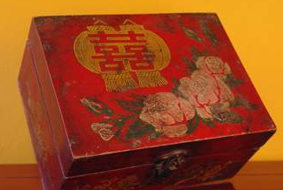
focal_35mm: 64
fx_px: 504
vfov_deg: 21.3
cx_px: 143
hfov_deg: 31.4
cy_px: 105
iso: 1600
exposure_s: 1/20
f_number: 5.6
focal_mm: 35
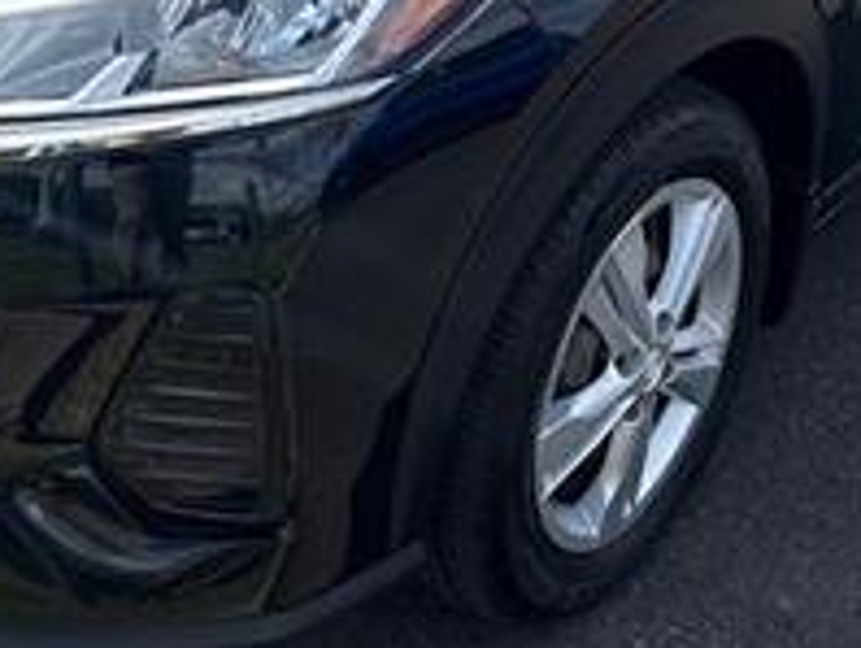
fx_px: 1519
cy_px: 83
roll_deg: -1.4
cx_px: 409
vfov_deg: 23.5
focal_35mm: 61
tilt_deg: -22.0
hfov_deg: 31.6
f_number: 1.78
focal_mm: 6.76
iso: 80
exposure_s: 1/4167
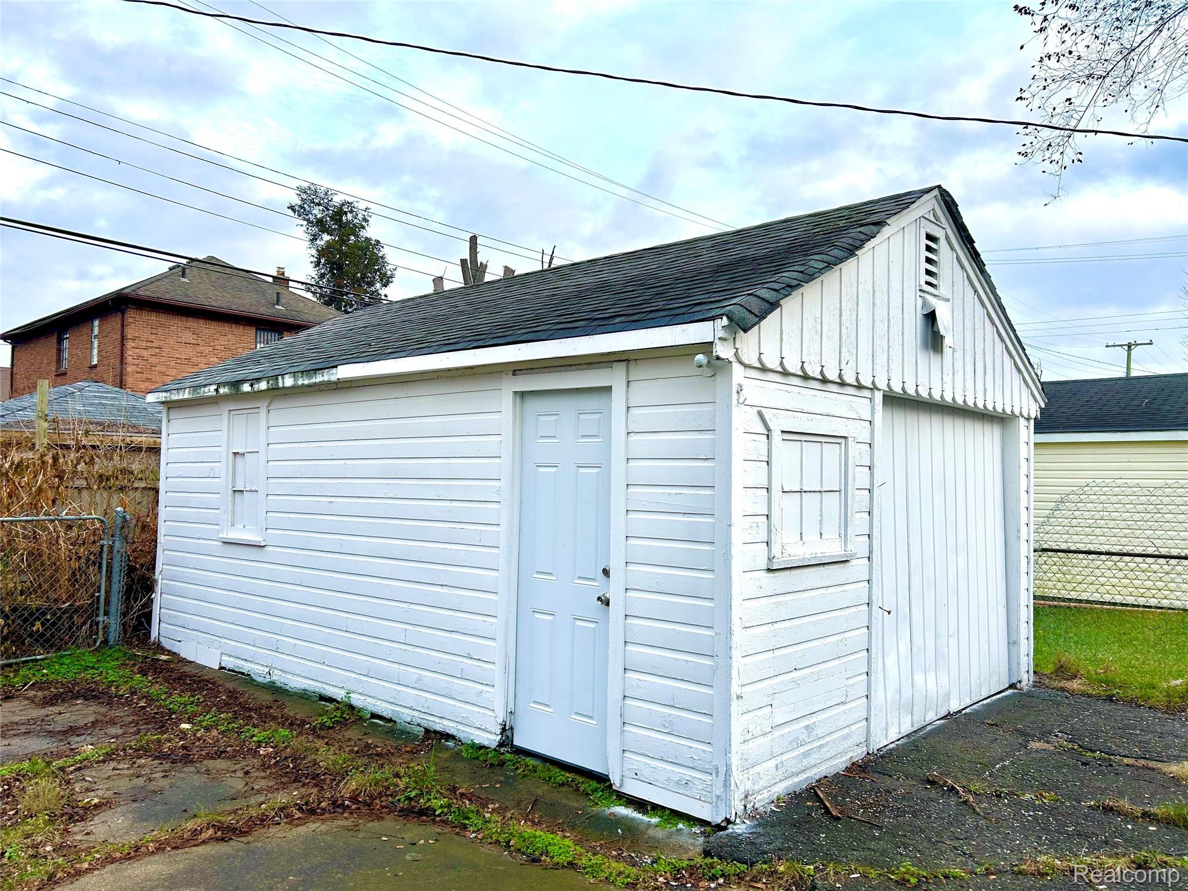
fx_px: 892
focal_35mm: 26
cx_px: 594
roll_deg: -0.2
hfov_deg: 67.3
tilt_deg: +2.3
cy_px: 446
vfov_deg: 53.1
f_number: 1.5
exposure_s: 1/330
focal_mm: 5.7
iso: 50
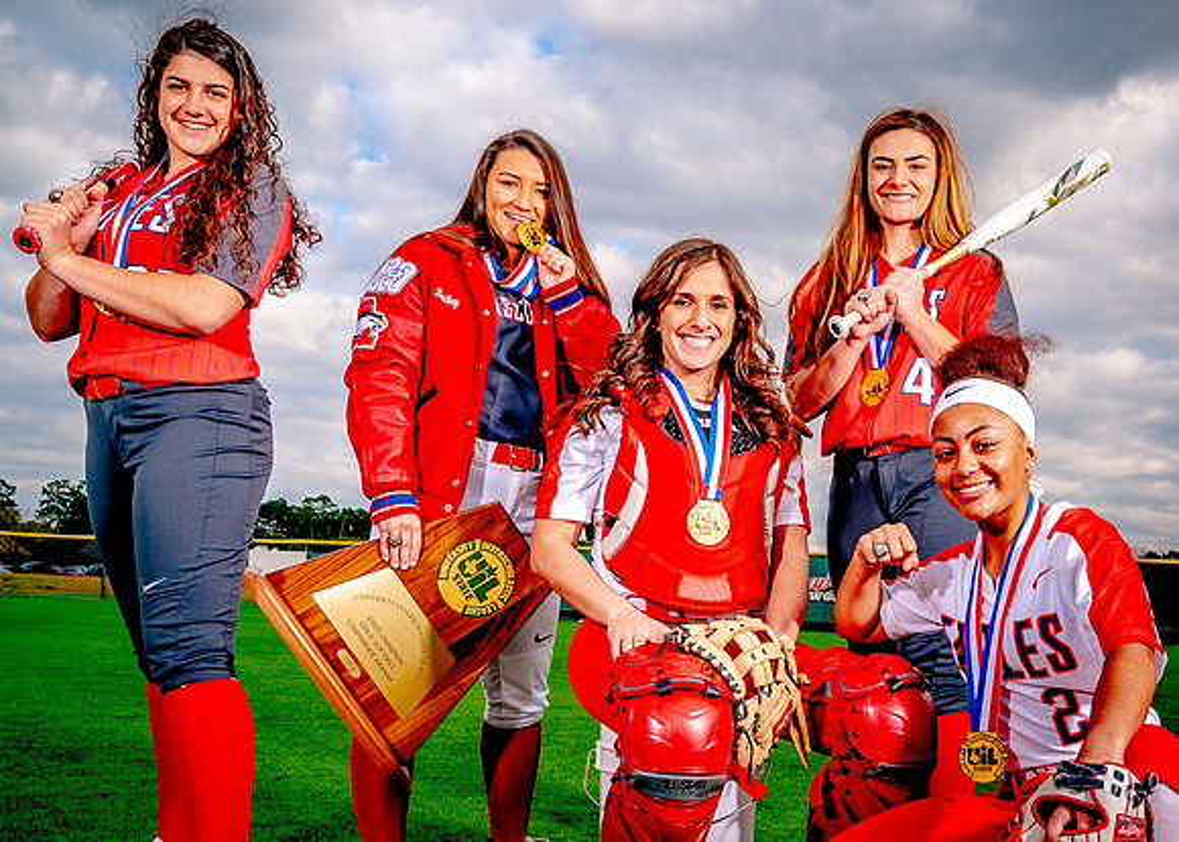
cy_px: 590
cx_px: 718
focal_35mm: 42
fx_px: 1419
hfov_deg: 44.8
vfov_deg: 32.6
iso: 100
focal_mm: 24
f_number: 8
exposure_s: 1/125
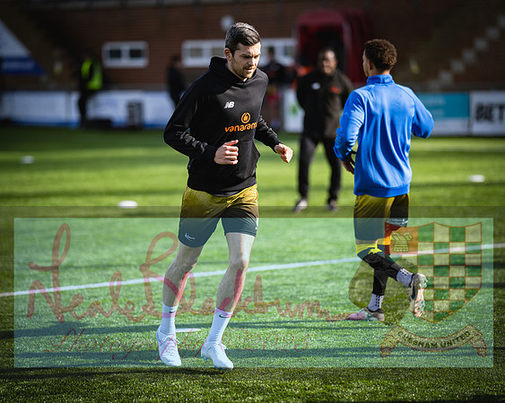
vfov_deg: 10.1
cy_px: 202
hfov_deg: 12.7
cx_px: 252
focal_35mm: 152
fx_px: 2274
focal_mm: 135
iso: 80
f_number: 1.8
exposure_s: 1/1600
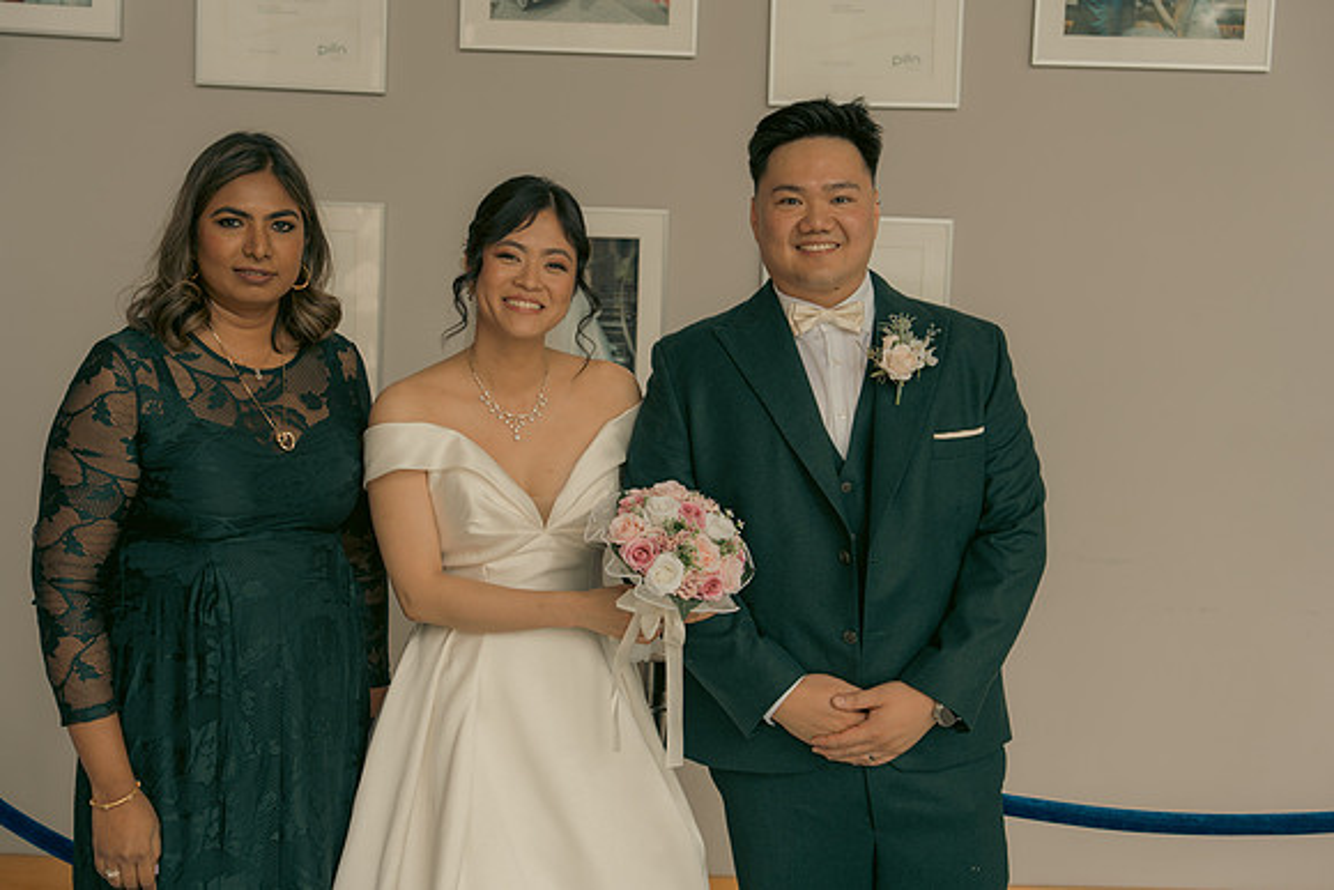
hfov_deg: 39.6
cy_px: 445
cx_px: 667
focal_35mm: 50
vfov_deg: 27.0
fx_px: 1853
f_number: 3.5
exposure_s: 1/160
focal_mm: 50
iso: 160
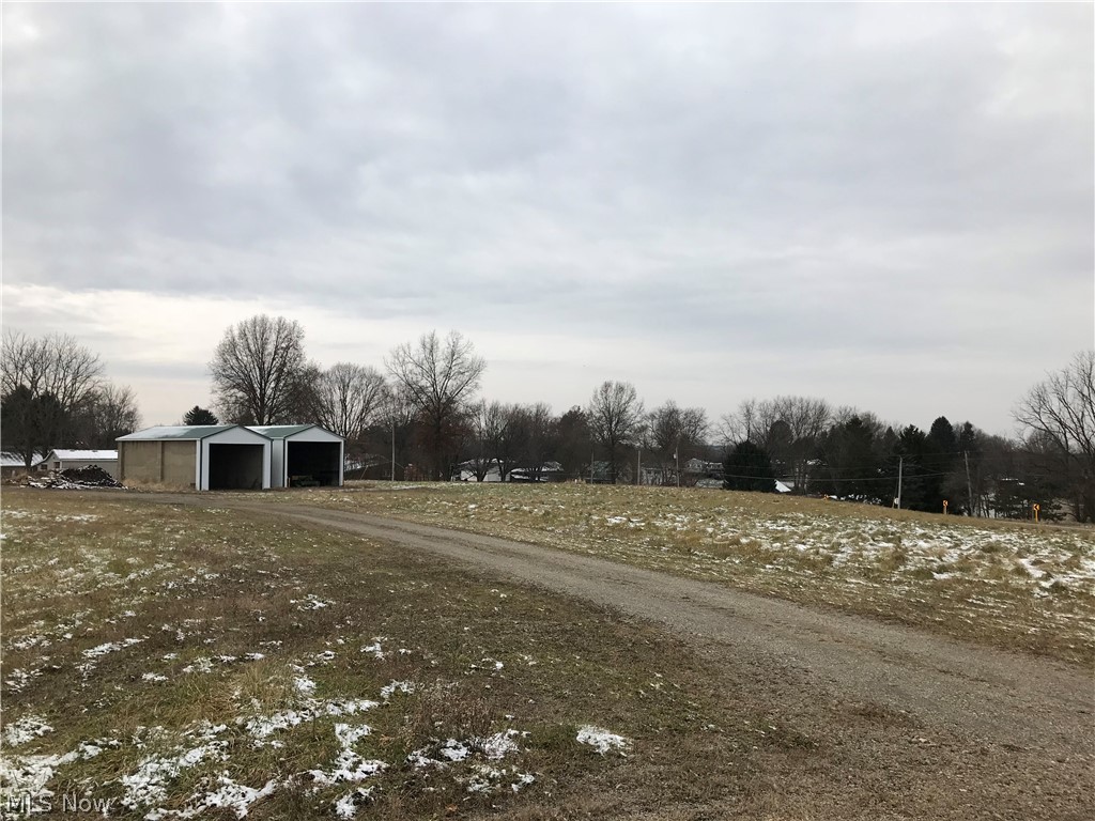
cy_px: 410
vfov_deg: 49.7
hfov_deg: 63.4
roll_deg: +0.2
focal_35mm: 28
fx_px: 886
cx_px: 548
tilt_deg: +3.7
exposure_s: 1/1597
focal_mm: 3.99
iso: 20
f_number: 1.8
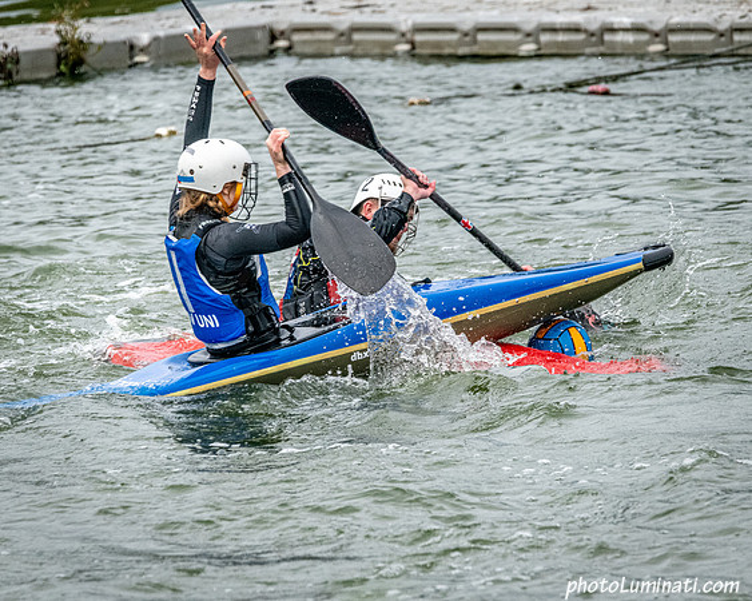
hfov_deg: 3.8
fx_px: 11303
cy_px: 337
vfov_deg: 3.0
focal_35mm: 508
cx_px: 373
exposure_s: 1/2000
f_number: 8
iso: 3200
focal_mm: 400
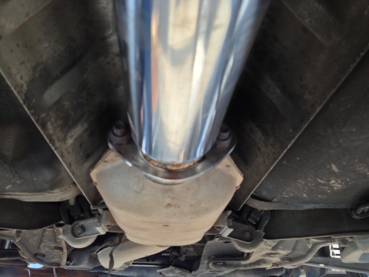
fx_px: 352
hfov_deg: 55.4
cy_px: 138
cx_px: 184
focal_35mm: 33
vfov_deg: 42.9
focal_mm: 4.13
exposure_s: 1/120
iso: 64
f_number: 2.4
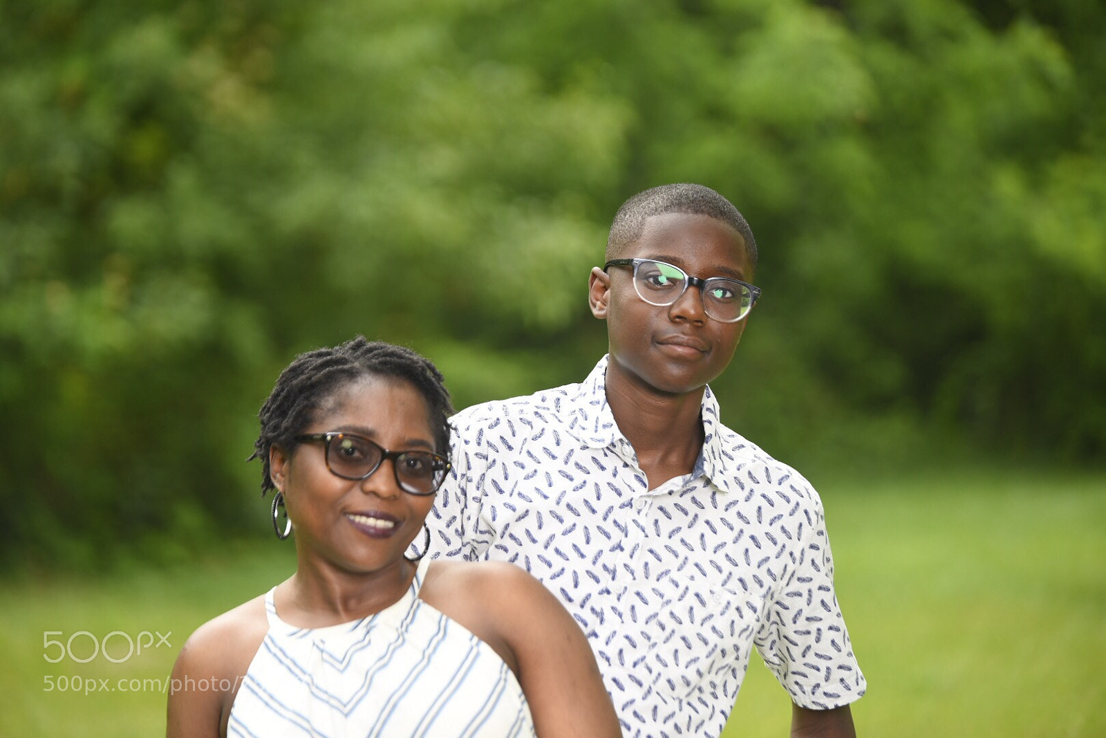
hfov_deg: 15.2
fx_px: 4148
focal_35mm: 135
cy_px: 369
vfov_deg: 10.2
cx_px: 553
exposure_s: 1/320
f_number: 2.8
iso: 100
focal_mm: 135
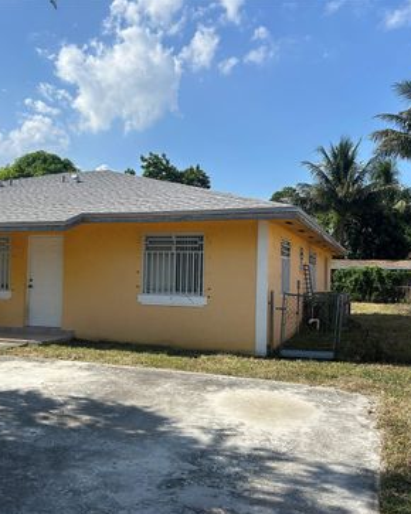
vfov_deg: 51.5
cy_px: 264
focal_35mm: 35
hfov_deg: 41.8
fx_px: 533
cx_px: 150
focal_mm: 5.7
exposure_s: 1/4630
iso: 50
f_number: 1.5
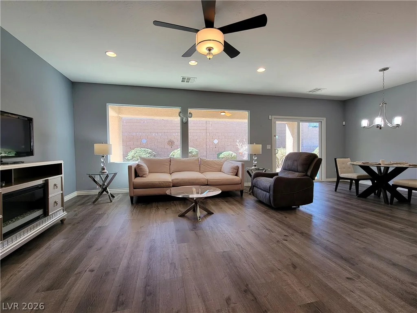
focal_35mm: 13
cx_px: 208
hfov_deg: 106.2
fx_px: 157
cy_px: 156
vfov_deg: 89.9
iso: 50
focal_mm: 2.2
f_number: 2.2
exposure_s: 1/60
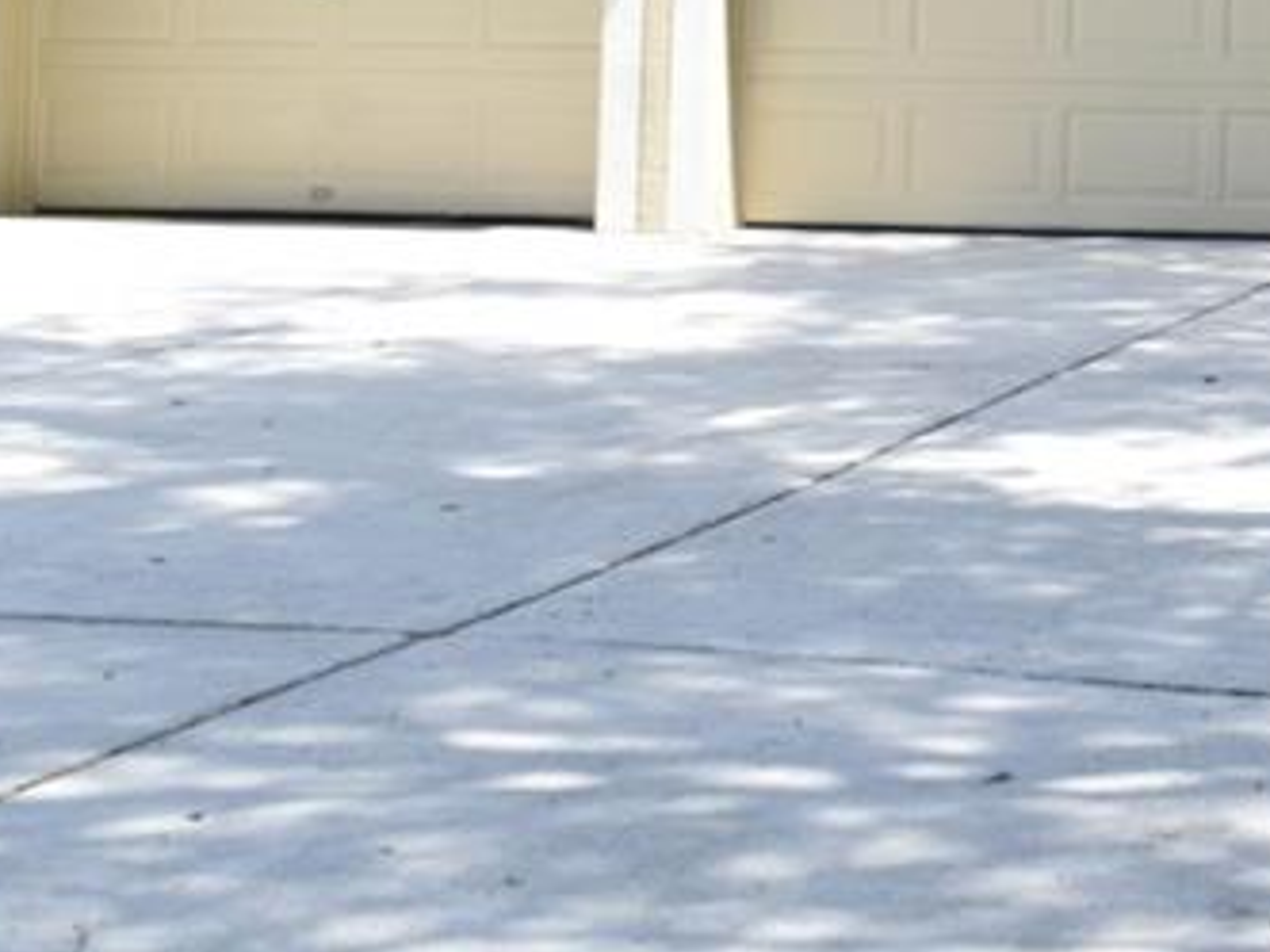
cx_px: 1756
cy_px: -126
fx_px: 2935
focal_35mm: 80
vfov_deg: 17.7
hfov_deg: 21.5
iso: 200
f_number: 11
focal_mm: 18
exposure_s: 1/100
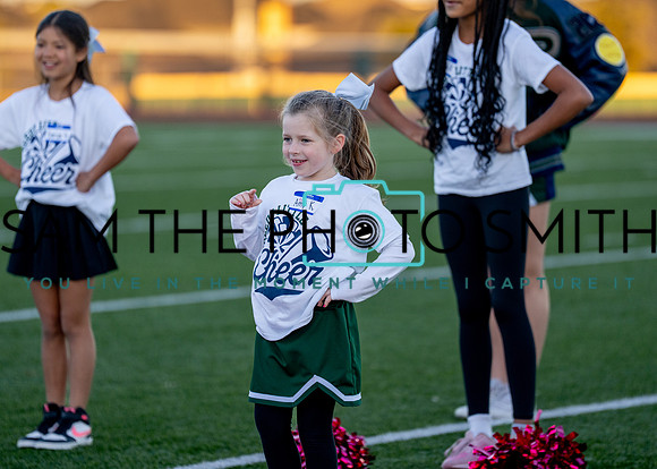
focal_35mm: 248
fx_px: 4623
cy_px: 198
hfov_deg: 8.1
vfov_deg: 5.8
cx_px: 327
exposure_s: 1/1250
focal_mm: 200
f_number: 2.8
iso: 500
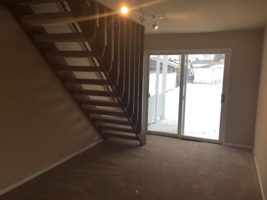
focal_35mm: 29
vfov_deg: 48.2
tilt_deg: -7.6
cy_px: 100
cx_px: 134
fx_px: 224
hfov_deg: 61.7
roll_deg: -1.0
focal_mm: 4.15
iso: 50
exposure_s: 1/120
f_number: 2.2
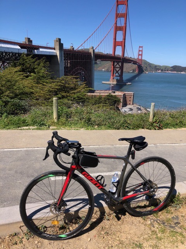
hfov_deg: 49.7
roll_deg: -0.9
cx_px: 93
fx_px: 201
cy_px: 124
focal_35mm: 28
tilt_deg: -14.3
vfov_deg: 63.4
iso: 20
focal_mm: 4
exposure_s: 1/1799
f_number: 1.8
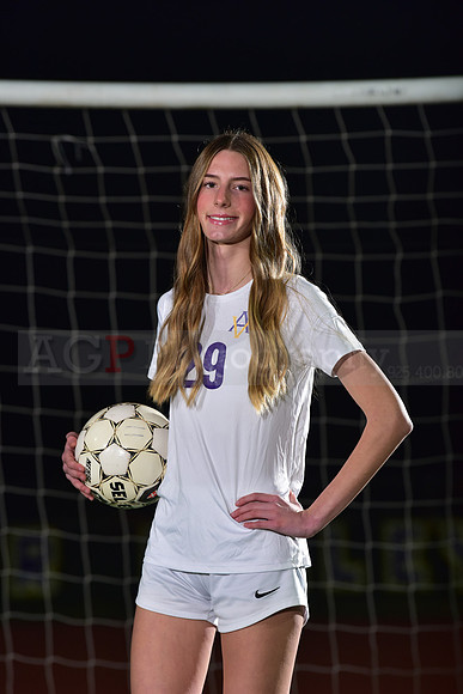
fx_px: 3856
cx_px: 232
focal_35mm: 200
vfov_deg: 10.3
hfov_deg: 6.9
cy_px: 347
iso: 1000
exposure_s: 1/250
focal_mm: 200
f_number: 5
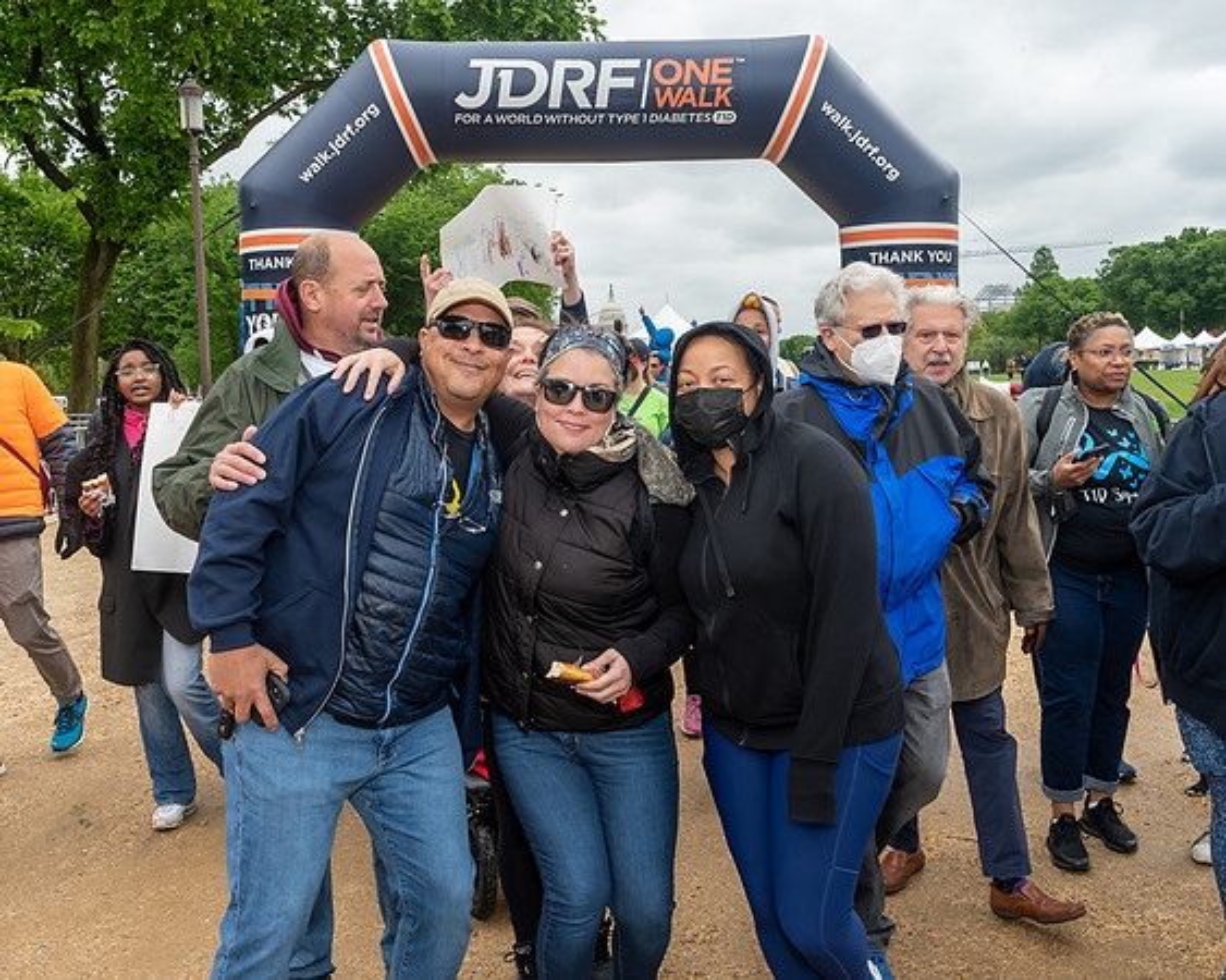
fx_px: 1199
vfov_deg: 44.4
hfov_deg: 54.1
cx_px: 591
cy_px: 460
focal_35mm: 33
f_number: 9
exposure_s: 1/250
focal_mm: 18
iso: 200
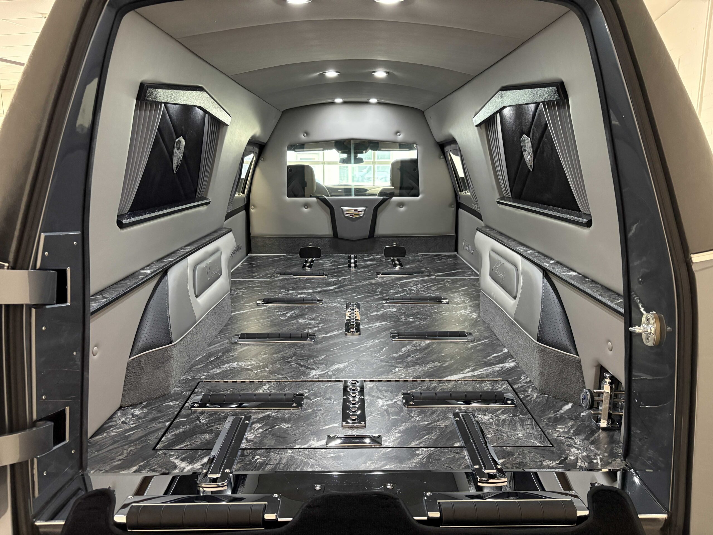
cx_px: 356
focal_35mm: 26
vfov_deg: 53.1
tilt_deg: -11.4
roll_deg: +0.7
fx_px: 536
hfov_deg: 67.3
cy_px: 268
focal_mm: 5.96
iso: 500
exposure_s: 1/60
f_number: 1.6
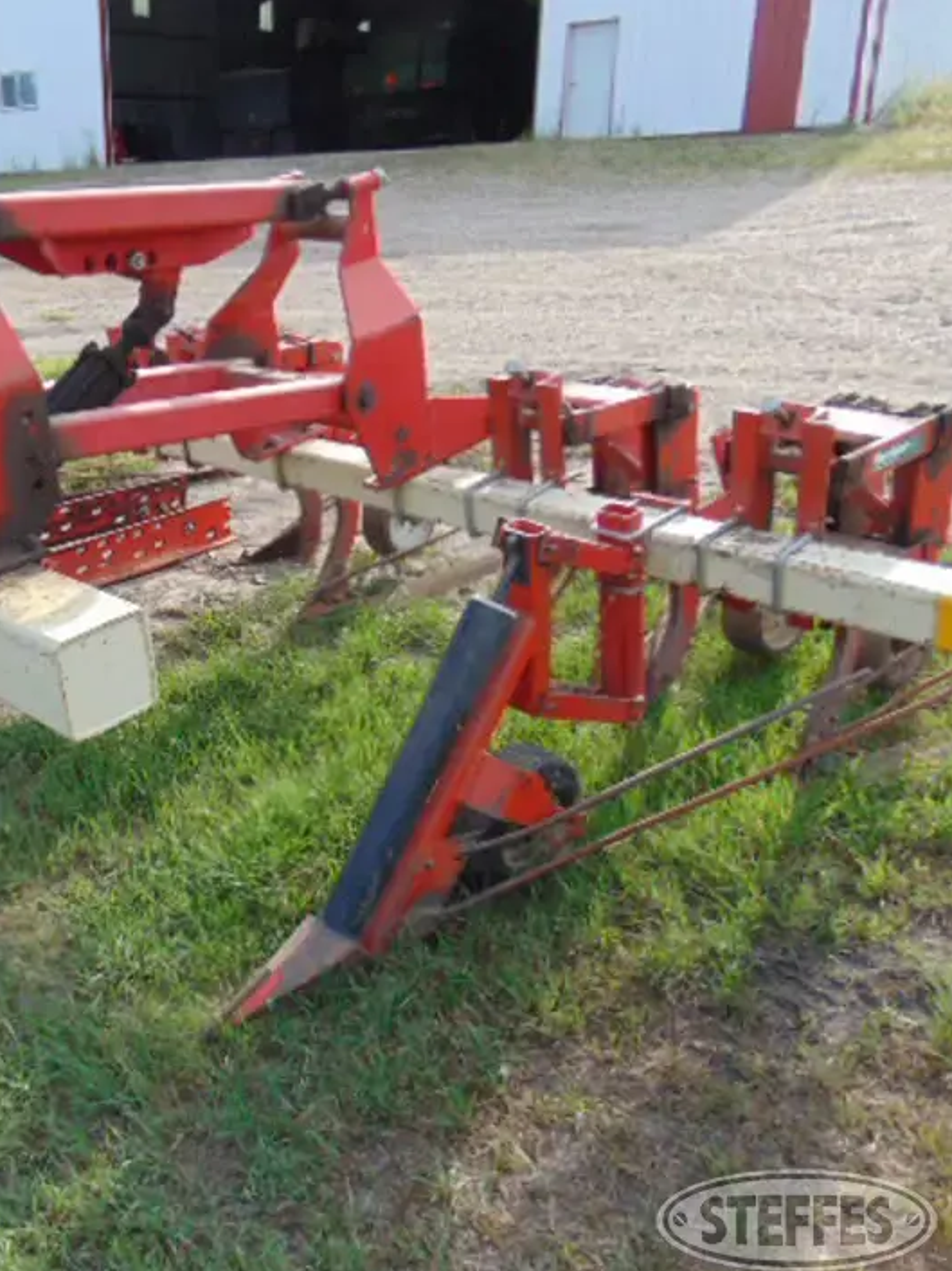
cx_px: 112
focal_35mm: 34
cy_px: 645
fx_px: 1247
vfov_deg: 54.0
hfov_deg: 39.1
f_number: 3
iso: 80
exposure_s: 1/500
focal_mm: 4.5
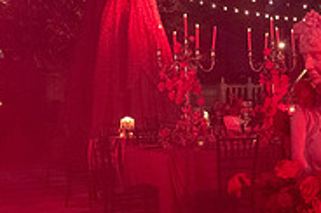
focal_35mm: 79
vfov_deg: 17.2
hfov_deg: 24.3
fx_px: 703
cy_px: 88
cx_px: 340
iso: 5000
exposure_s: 1/125
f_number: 2.8
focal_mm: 16.5
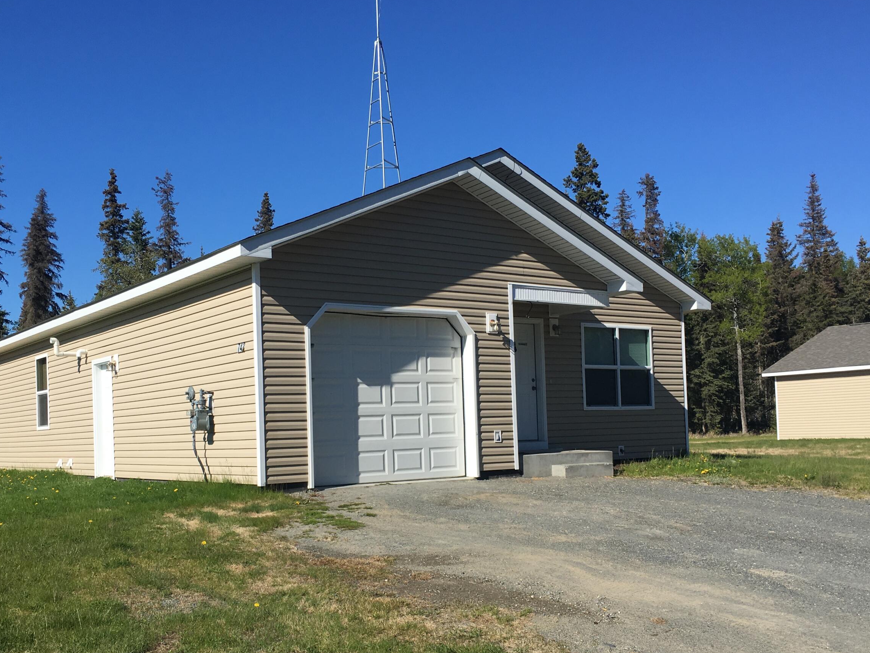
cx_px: 402
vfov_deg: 37.5
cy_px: 405
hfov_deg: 48.9
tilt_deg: +2.1
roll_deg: +1.8
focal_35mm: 38
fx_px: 955
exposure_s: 1/2024
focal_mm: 4.15
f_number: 2.2
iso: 25
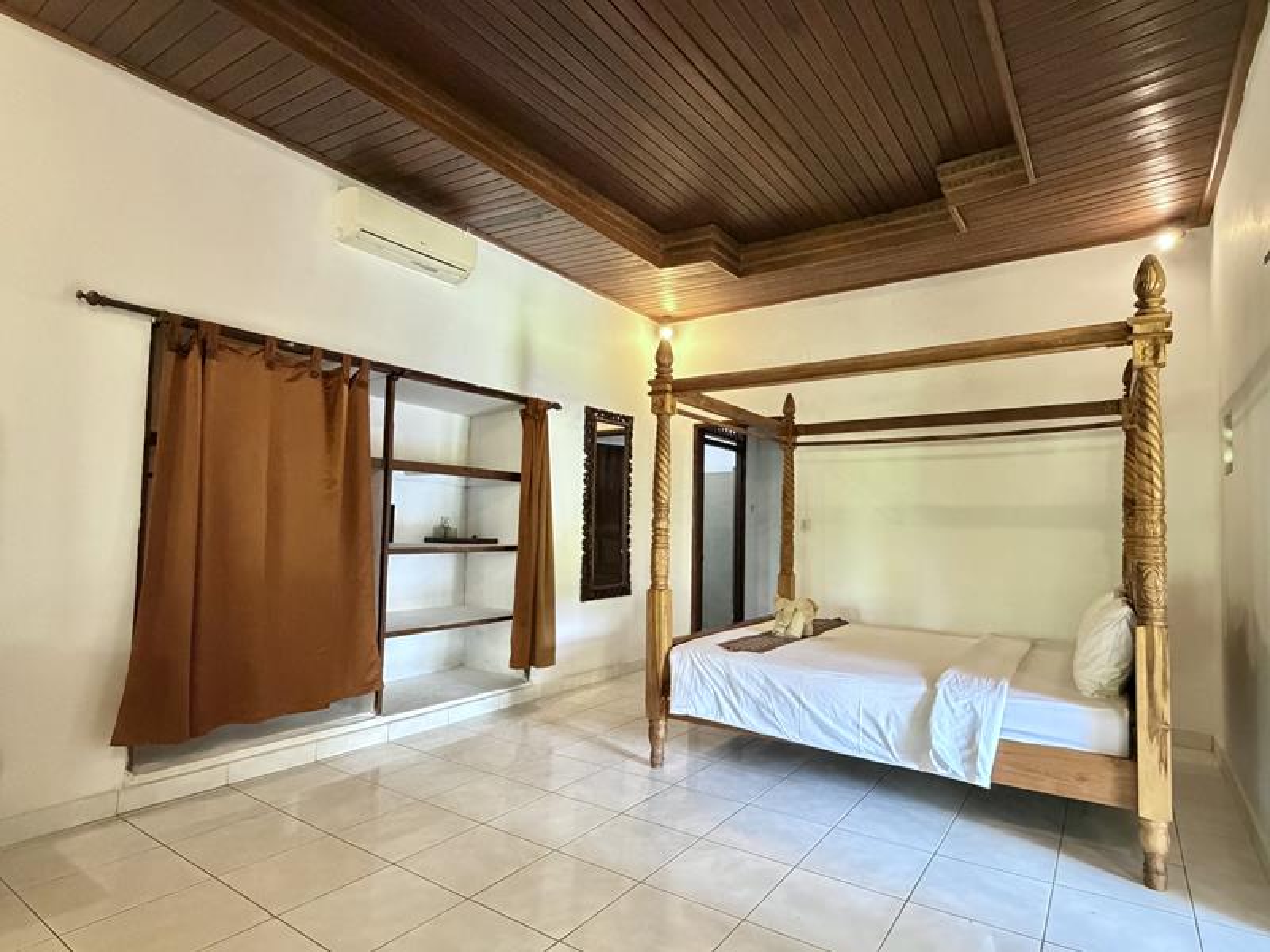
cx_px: 635
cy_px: 476
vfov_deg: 85.7
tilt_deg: +3.0
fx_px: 514
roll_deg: +0.5
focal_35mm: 14
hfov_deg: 102.1
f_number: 2.2
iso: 1000
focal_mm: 2.22
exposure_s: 1/50
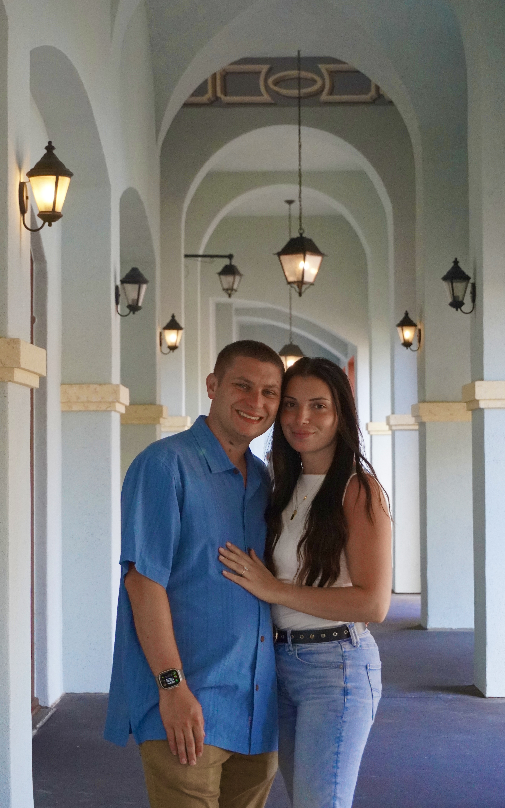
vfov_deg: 26.8
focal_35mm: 77
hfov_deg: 16.9
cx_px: 269
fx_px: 1696
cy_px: 402
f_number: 5.6
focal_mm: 50
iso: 2500
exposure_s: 1/160
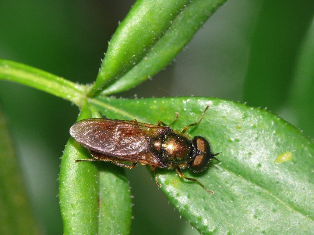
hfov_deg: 4.7
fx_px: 3810
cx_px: 157
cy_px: 118
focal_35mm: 420
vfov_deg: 3.5
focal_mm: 88.8
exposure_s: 1/125
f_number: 10
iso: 200
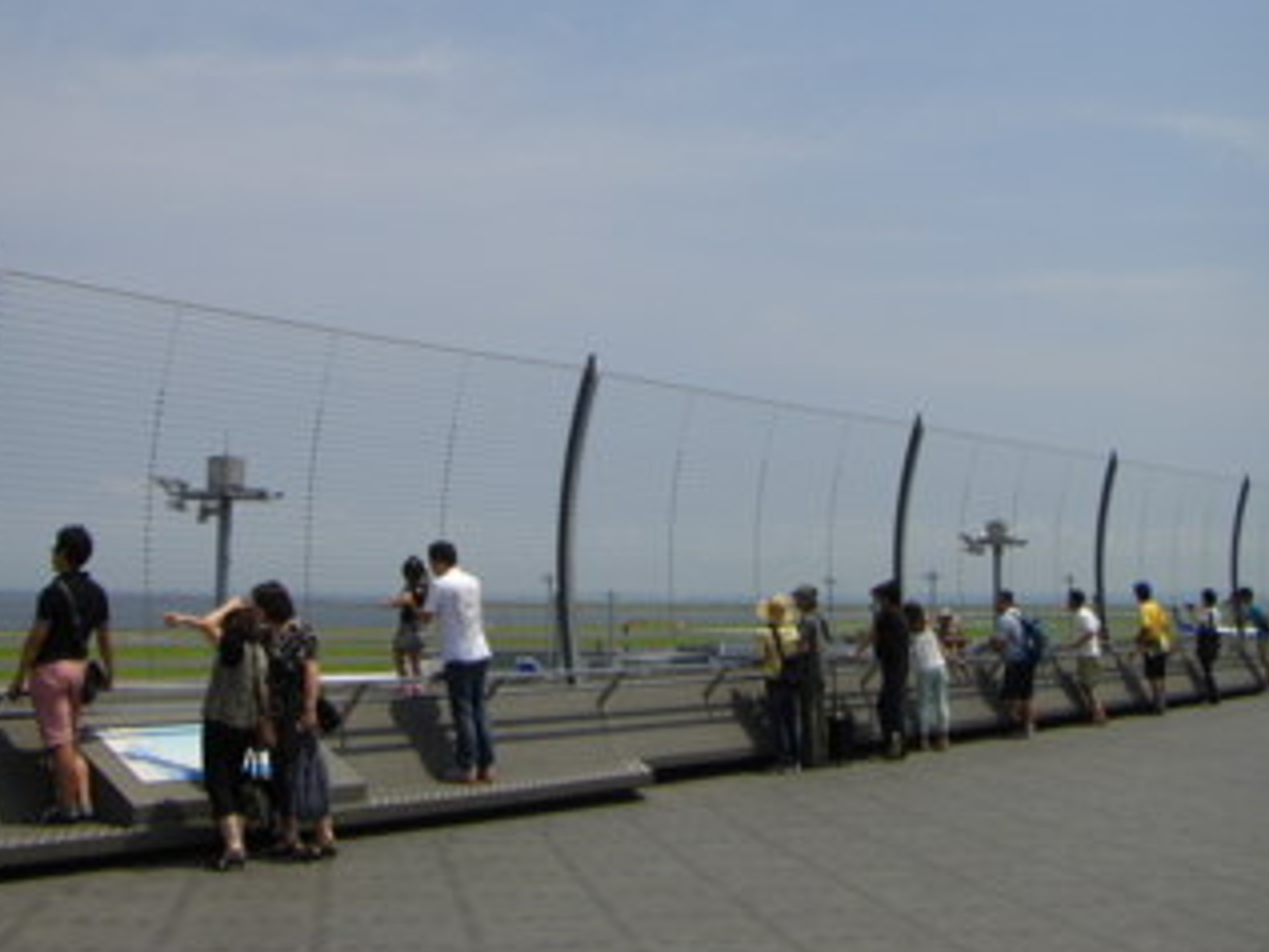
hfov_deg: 39.6
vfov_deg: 30.2
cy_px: 388
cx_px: 580
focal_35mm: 48
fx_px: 1760
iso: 50
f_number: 4.6
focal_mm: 6.3
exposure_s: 1/640
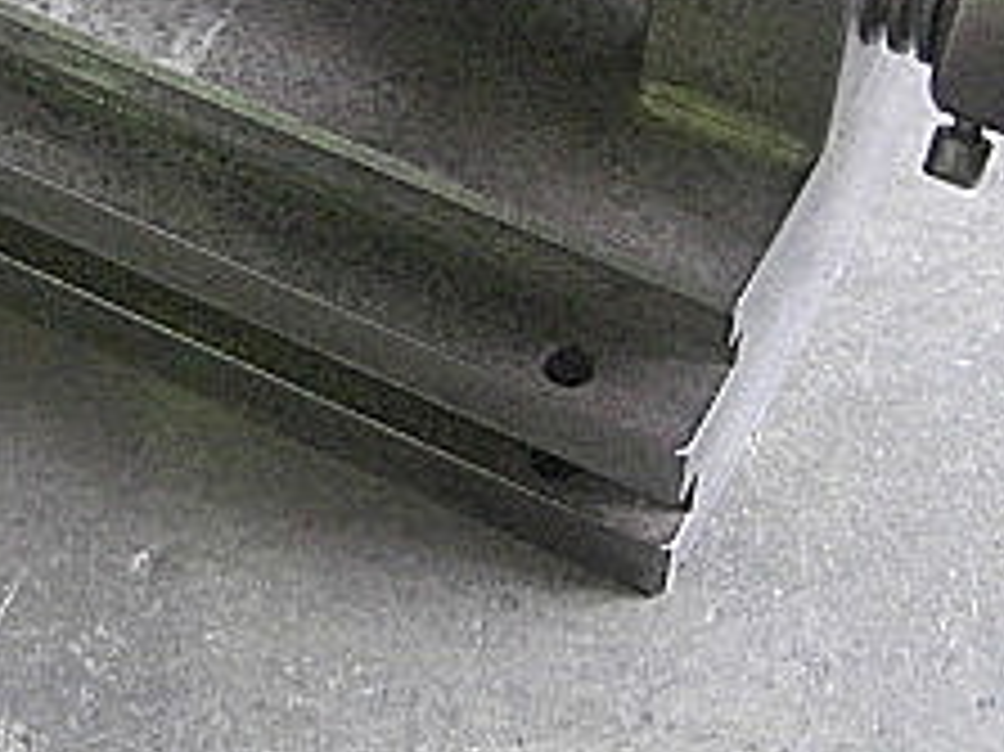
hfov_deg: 17.9
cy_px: -176
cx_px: 171
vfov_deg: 13.2
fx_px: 3160
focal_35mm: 109
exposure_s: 1/25
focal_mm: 7.9
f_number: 2.8
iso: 800
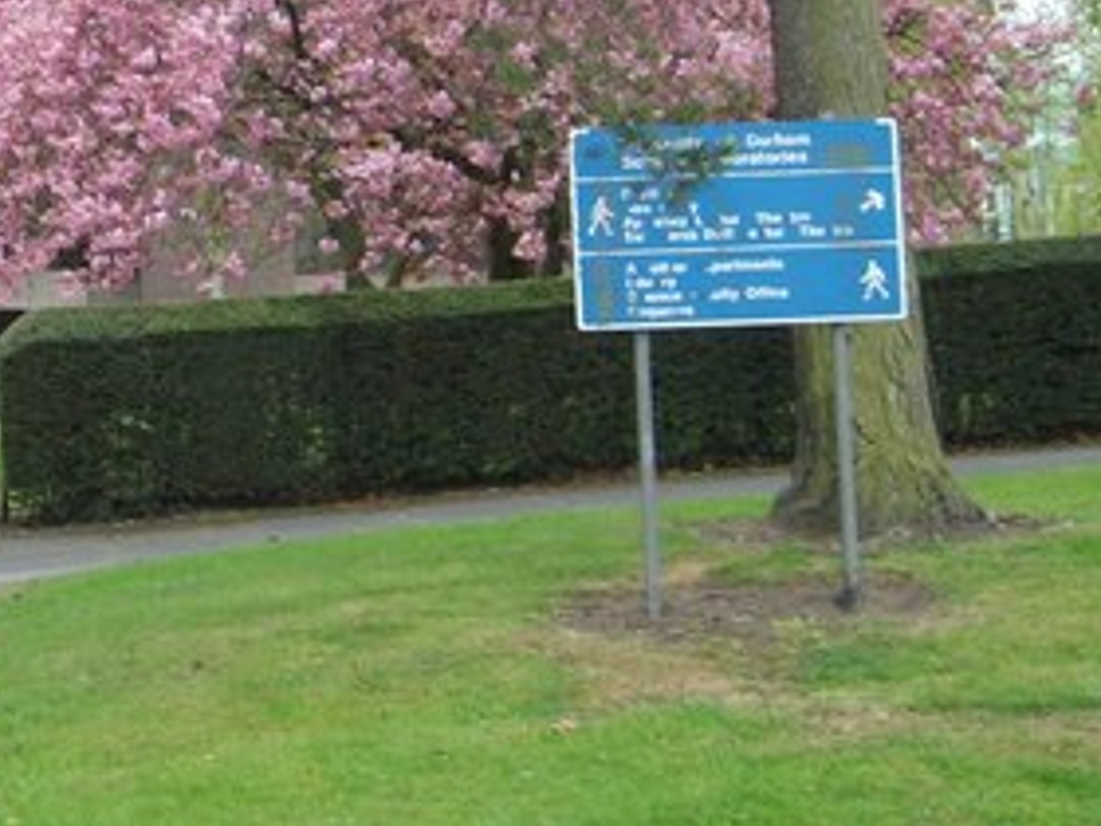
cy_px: 114
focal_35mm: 80
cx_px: 71
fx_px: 2544
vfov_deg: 18.2
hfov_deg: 23.6
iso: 50
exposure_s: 1/60
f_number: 2.8
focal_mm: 5.8
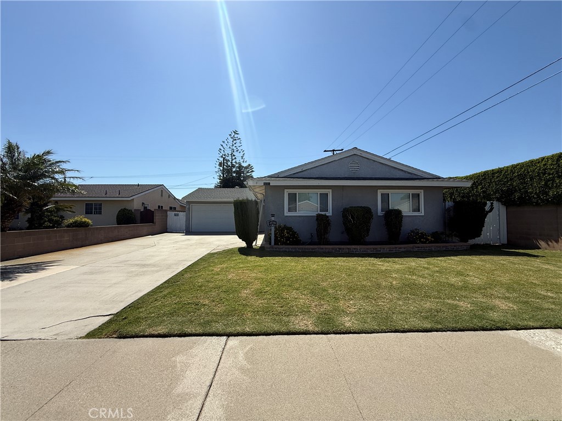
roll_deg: -0.5
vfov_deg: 85.7
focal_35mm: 14
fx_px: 227
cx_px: 281
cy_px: 210
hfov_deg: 102.1
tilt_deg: +2.4
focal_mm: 2.22
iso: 50
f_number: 2.2
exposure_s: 1/3125
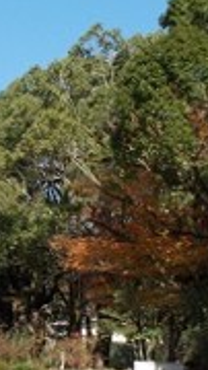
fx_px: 1179
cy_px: 240
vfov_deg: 17.8
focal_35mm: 120
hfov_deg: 10.0
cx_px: 16
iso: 80
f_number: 4.2
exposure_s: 1/500
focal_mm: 7.9
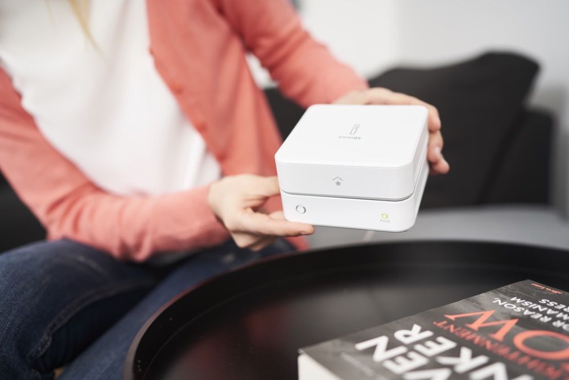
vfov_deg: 37.9
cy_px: 190
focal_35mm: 35
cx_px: 284
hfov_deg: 54.4
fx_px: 553
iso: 100
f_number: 2
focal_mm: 35
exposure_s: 1/125
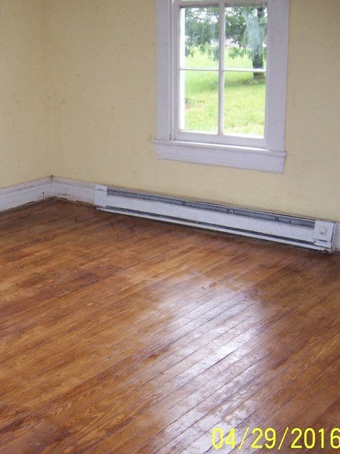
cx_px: 39
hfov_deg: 26.2
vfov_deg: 35.5
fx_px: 707
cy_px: 254
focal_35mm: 54
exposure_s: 1/60
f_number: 2.8
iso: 125
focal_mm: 6.2
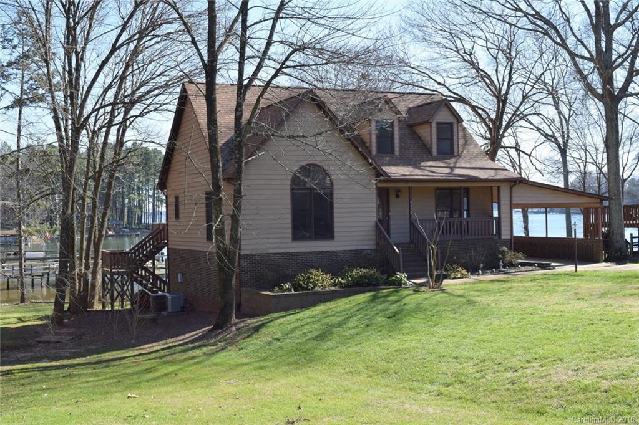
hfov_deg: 43.6
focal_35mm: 45
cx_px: 320
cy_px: 212
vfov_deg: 29.8
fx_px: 798
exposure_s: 1/100
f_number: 9
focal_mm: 30
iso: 100
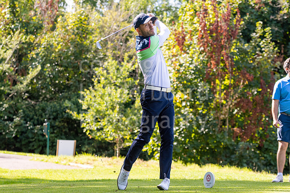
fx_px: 1143
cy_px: 96
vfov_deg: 9.7
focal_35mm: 142
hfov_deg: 14.5
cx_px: 145
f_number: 4
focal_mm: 95
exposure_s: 1/800
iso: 200
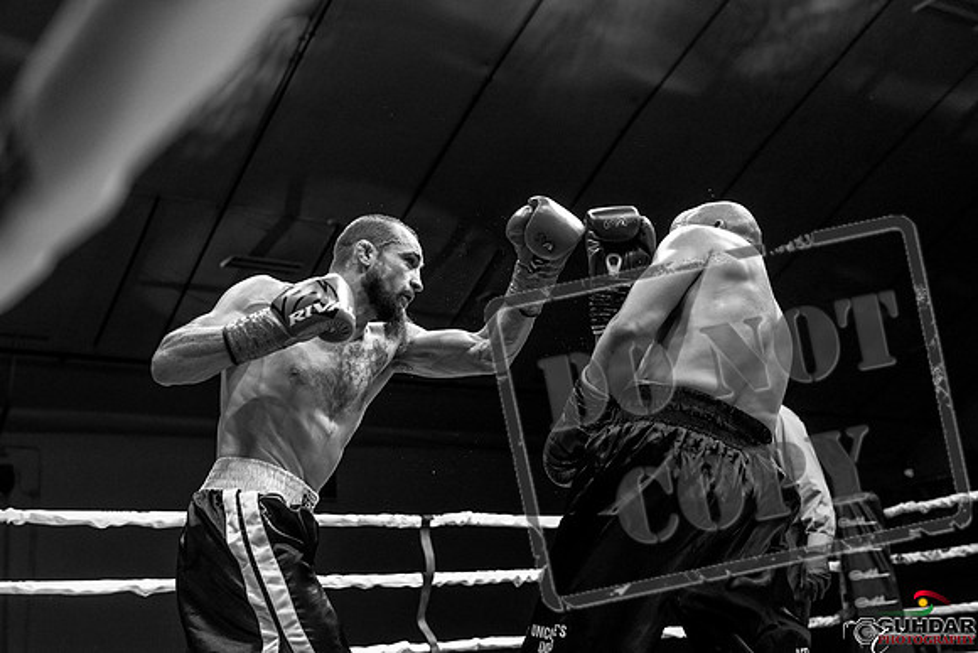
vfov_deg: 29.9
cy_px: 326
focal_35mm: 45
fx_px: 1223
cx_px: 489
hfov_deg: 43.6
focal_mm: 45
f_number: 4
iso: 4000
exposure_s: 1/1000
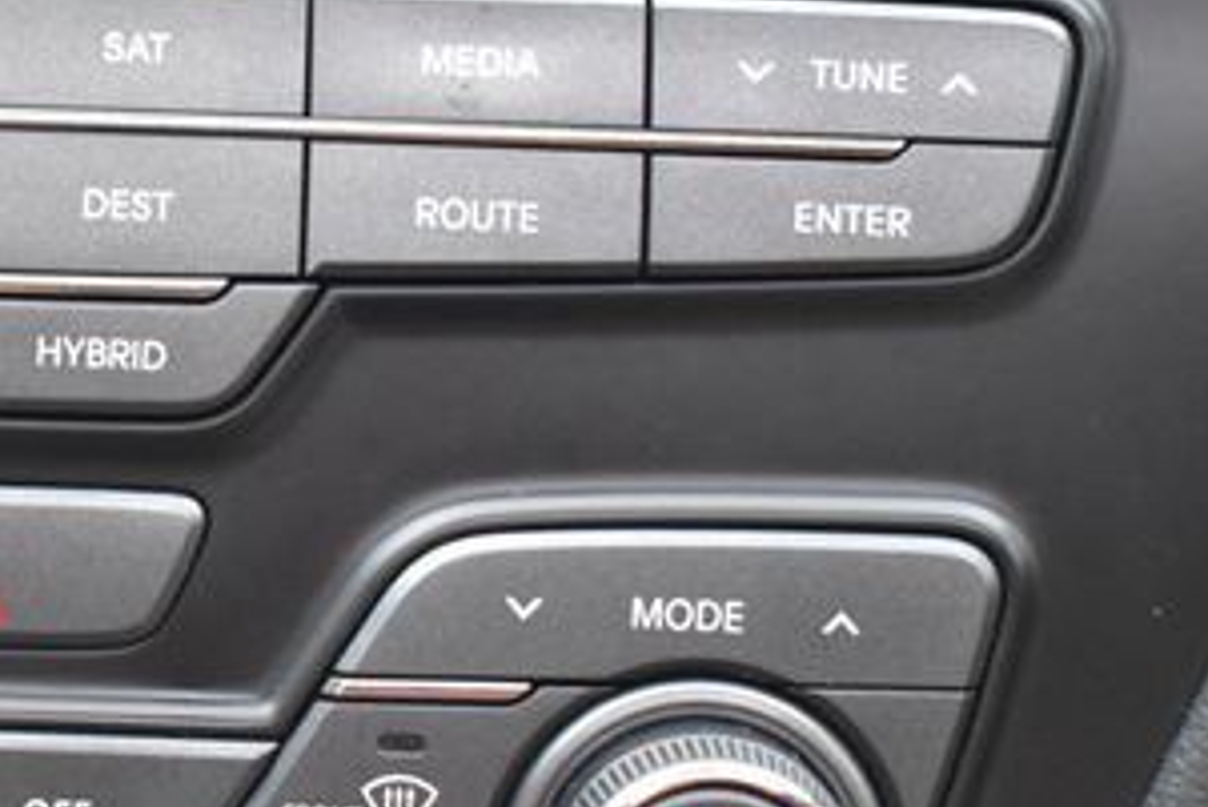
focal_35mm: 121
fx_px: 4062
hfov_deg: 16.6
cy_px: 361
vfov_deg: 11.3
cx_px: 56
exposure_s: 1/40
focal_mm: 38
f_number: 4.8
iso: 3200
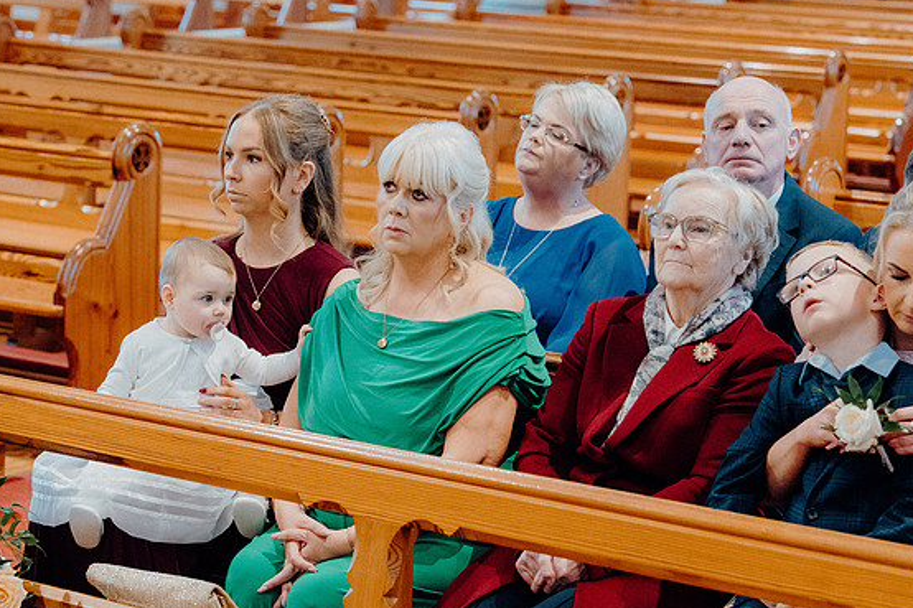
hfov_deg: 18.6
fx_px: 2789
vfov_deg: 12.4
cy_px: 306
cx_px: 460
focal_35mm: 110
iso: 5000
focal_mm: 70
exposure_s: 1/160
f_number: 3.5
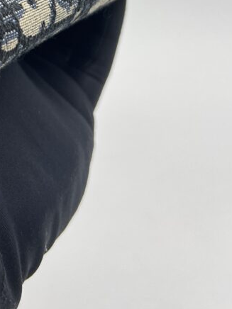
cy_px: -47
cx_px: -9
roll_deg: +0.5
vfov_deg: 28.2
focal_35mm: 61
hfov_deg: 22.9
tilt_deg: -22.7
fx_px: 545
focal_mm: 5.7
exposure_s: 1/100
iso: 32
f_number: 1.5
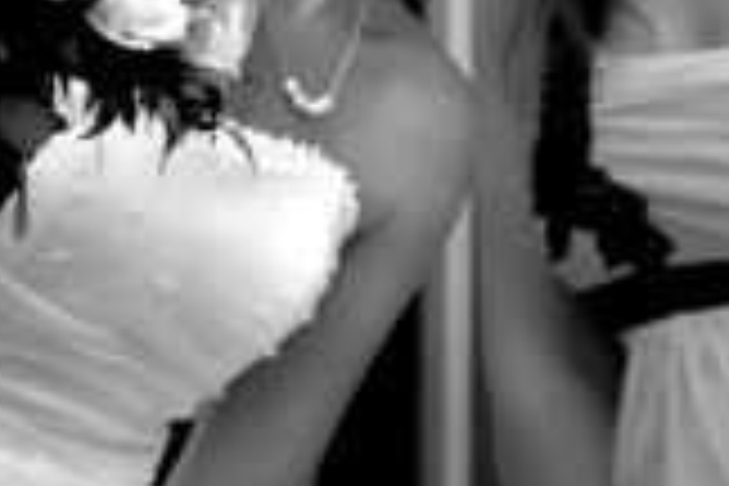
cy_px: 140
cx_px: 376
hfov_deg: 2.2
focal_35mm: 947
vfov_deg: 1.5
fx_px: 19175
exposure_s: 1/160
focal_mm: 200
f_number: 5.6
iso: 400
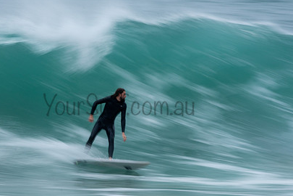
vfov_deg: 1.3
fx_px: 8740
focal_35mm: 1074
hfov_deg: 1.9
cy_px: 98
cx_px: 118
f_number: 22
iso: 100
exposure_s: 1/20
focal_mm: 500
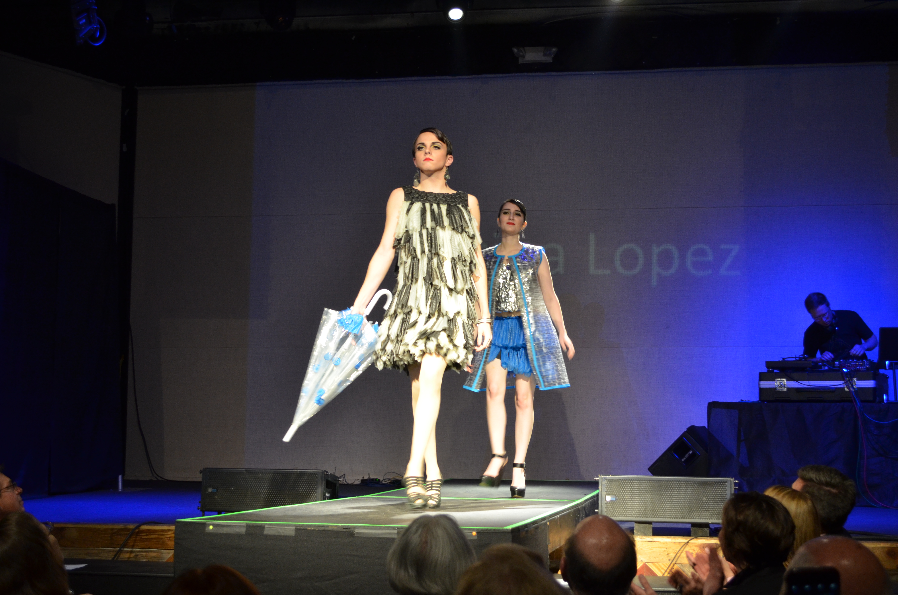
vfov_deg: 26.4
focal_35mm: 51
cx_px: 449
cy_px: 298
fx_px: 1270
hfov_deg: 39.0
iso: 800
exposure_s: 1/40
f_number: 5
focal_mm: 34
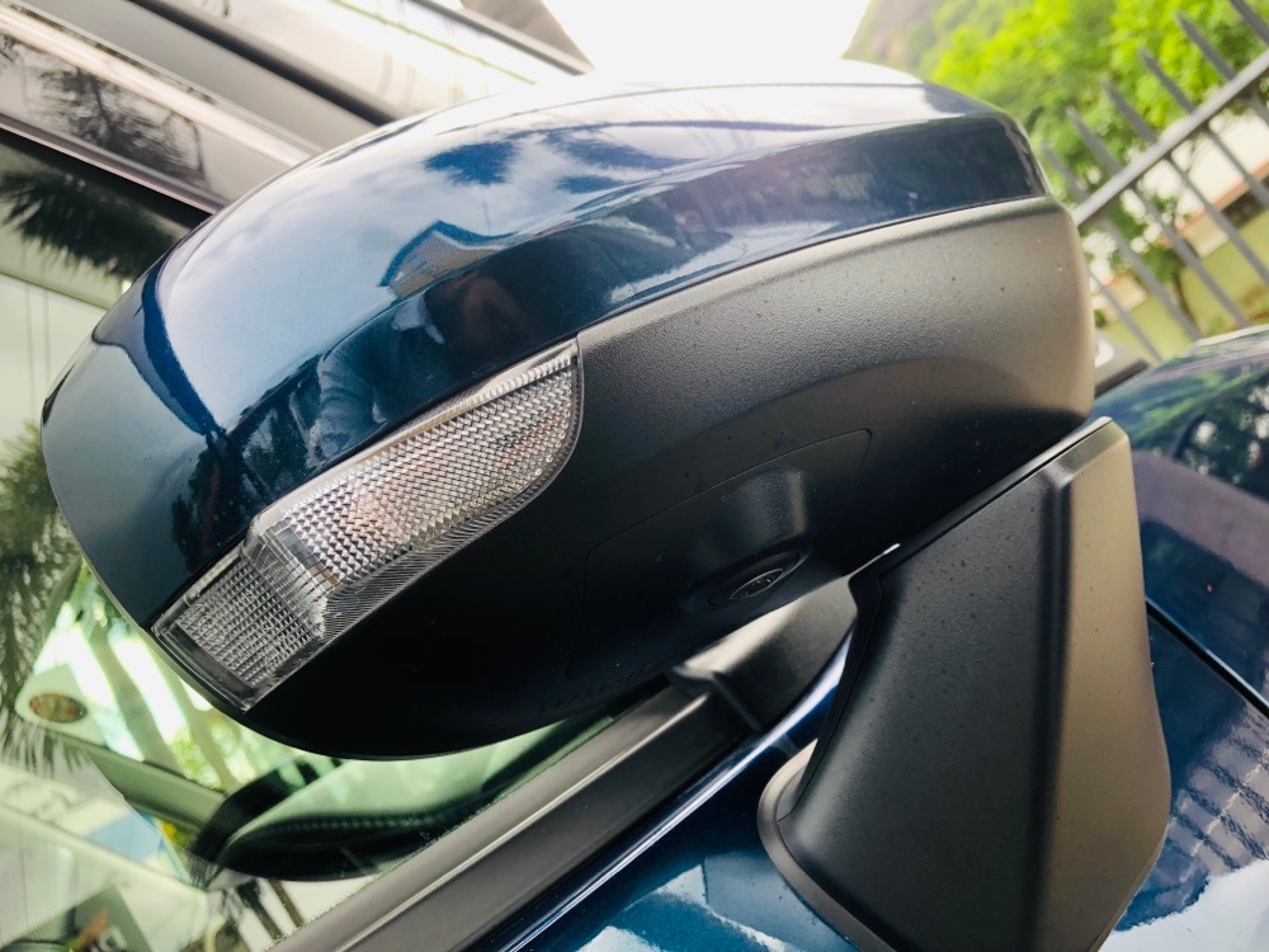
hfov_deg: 63.4
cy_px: 476
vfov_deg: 49.7
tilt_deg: +9.0
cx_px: 634
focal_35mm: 28
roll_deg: +34.2
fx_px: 1026
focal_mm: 4
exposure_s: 1/120
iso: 40
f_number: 1.8
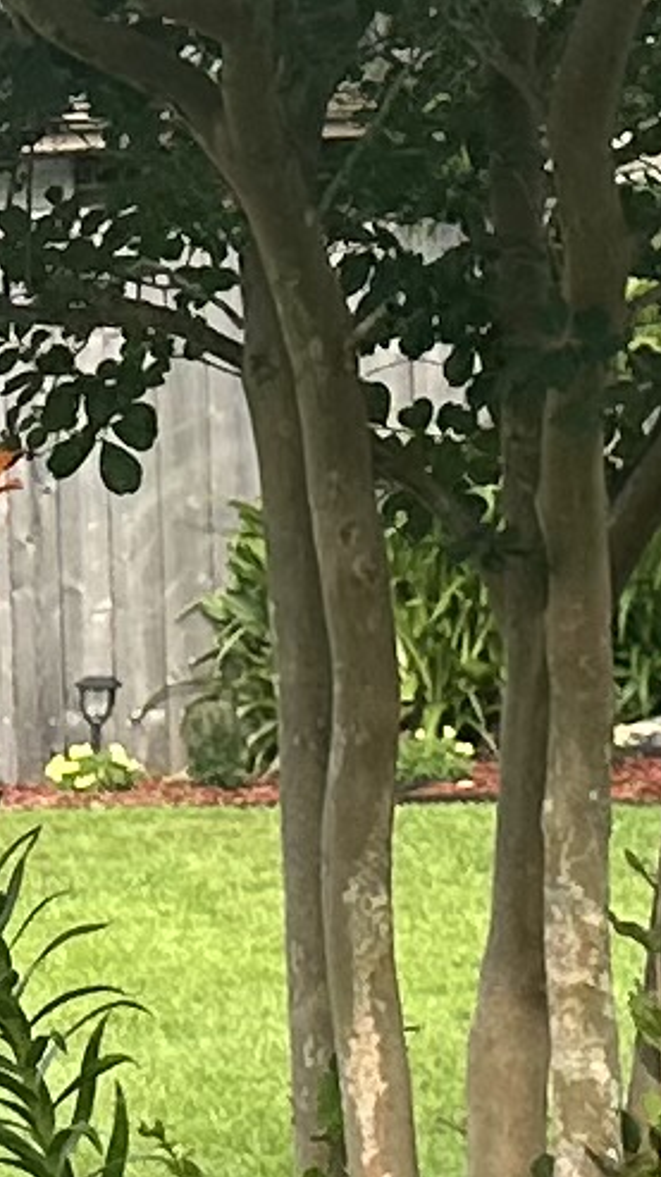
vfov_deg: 10.0
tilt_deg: -6.6
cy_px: 1239
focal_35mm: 214
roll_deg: +2.1
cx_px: -1363
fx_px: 6674
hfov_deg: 5.3
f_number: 1.78
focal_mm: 6.86
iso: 80
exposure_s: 1/1845
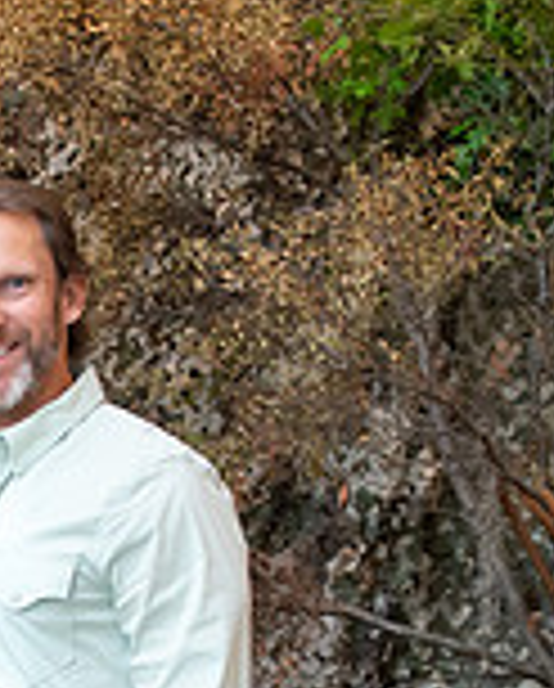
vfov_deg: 14.6
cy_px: 859
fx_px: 2595
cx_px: -364
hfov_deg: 11.5
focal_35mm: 127
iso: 3200
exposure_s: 1/100
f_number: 5.6
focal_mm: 31
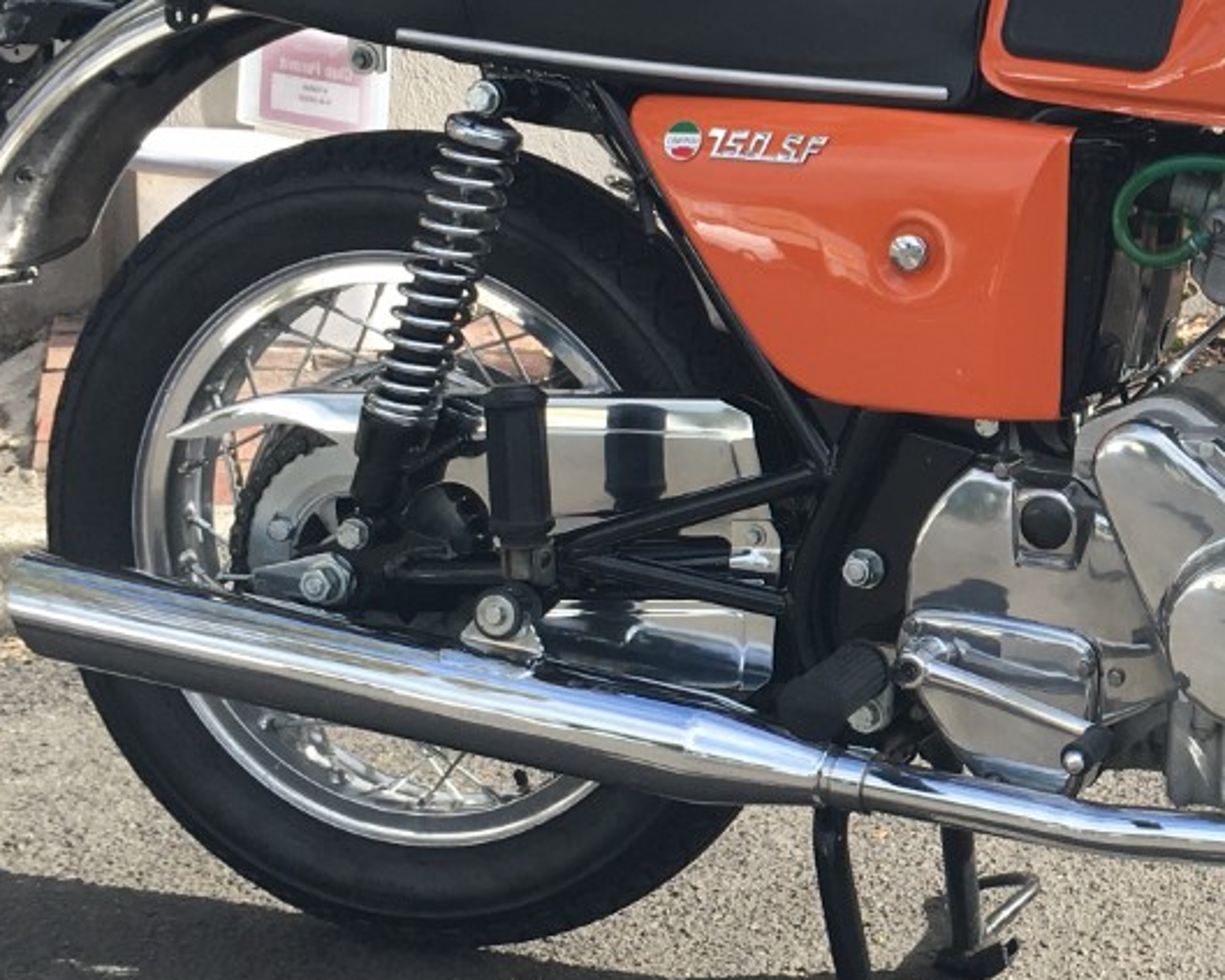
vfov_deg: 19.9
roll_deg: -4.3
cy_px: 449
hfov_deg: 23.3
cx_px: 1343
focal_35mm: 77
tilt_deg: -9.6
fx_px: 2791
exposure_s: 1/496
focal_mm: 4.15
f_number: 2.2
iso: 25
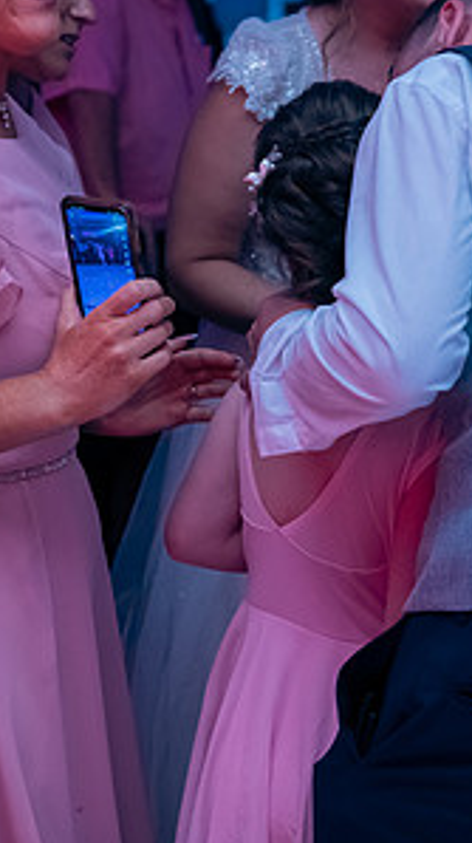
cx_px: 339
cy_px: 361
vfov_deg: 21.8
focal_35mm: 98
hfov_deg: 12.3
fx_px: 2187
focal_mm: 48
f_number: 3.5
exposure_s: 1/160
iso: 1000
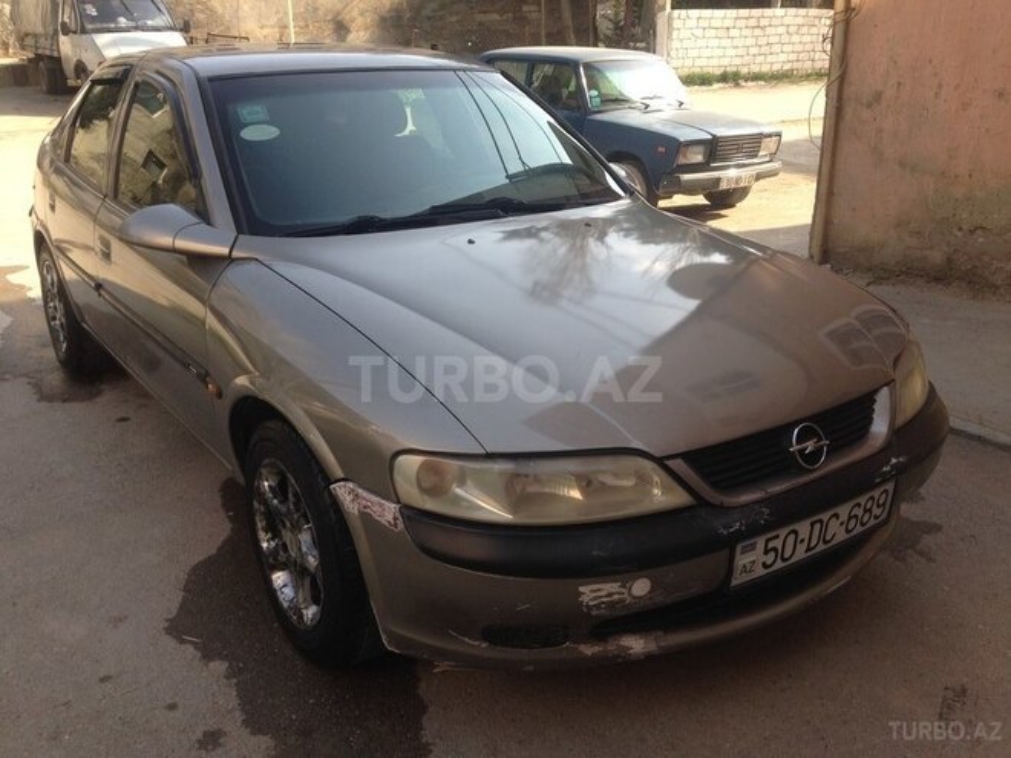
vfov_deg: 42.9
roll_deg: -0.1
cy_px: 379
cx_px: 506
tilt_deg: -20.1
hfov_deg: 55.4
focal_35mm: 33
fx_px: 964
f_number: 2.4
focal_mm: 4.12
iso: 50
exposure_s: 1/354
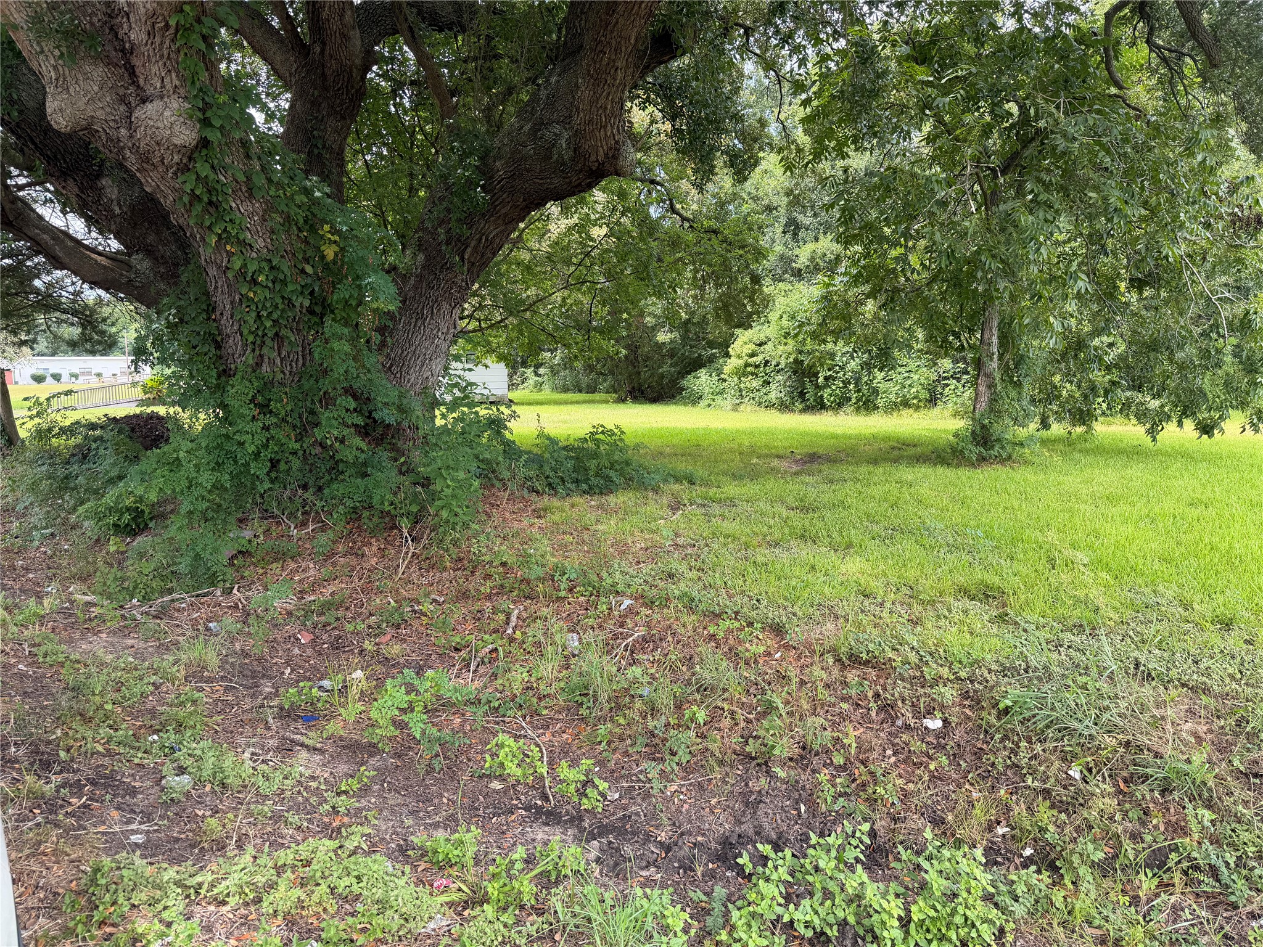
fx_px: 876
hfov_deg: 71.6
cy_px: 474
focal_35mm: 24
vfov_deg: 56.8
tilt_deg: -7.8
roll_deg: +2.6
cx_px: 632
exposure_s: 1/476
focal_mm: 6.76
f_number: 1.78
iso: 80
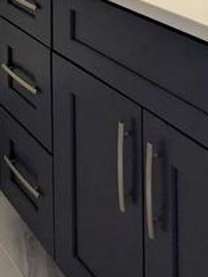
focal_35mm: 59
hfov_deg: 23.0
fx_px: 473
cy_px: -145
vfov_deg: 24.7
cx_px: -33
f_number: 2.2
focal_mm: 2.22
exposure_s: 1/30
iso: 35
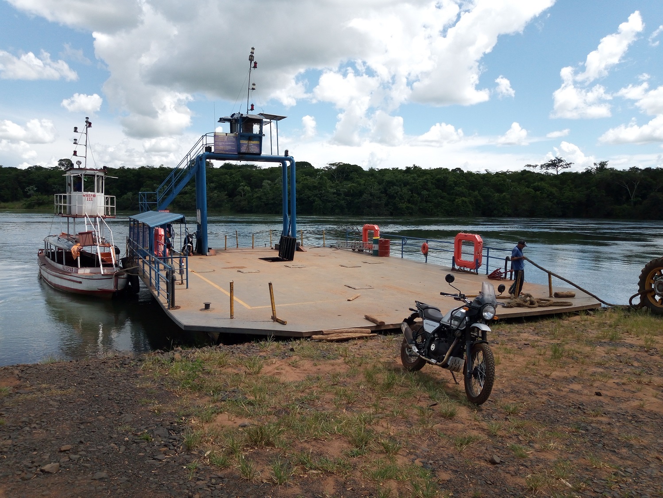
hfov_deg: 81.7
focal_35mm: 20
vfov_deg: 66.0
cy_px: 249
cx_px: 332
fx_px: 383
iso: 119
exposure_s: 1/1462
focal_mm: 3.52
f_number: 2
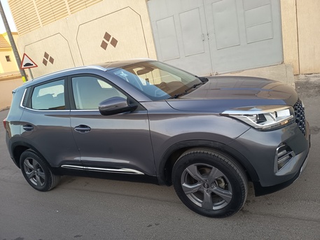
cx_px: 160
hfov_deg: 71.6
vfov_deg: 56.8
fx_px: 222
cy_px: 120
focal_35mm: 24
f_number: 1.7
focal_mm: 5.27
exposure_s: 1/120
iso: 170
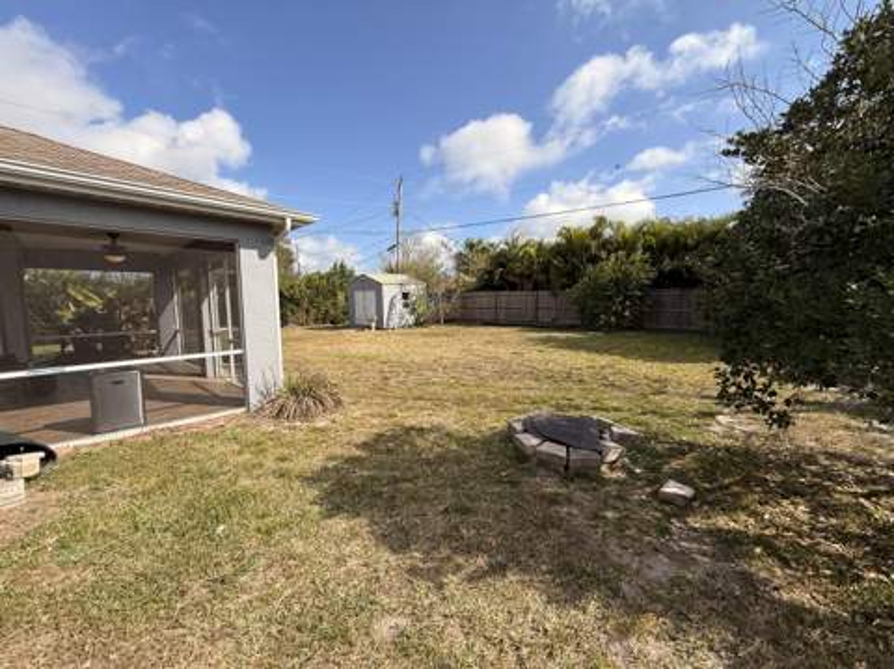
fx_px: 361
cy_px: 334
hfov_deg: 102.1
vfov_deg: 85.6
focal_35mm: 14
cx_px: 447
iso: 50
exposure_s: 1/1961
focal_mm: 2.22
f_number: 2.2
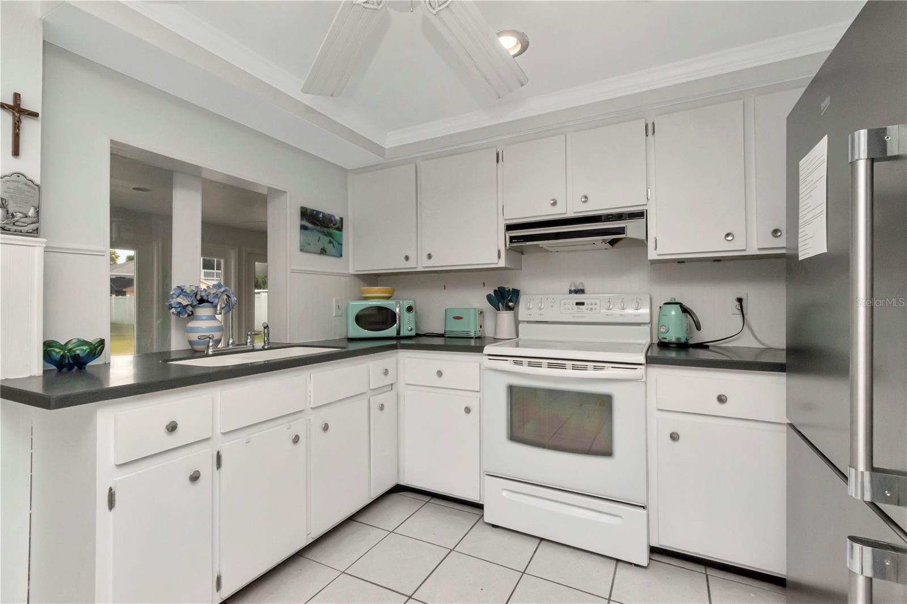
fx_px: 378
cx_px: 454
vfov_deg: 77.3
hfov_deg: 100.4
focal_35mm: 15
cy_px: 302
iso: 800
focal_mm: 10
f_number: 20
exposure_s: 1/200
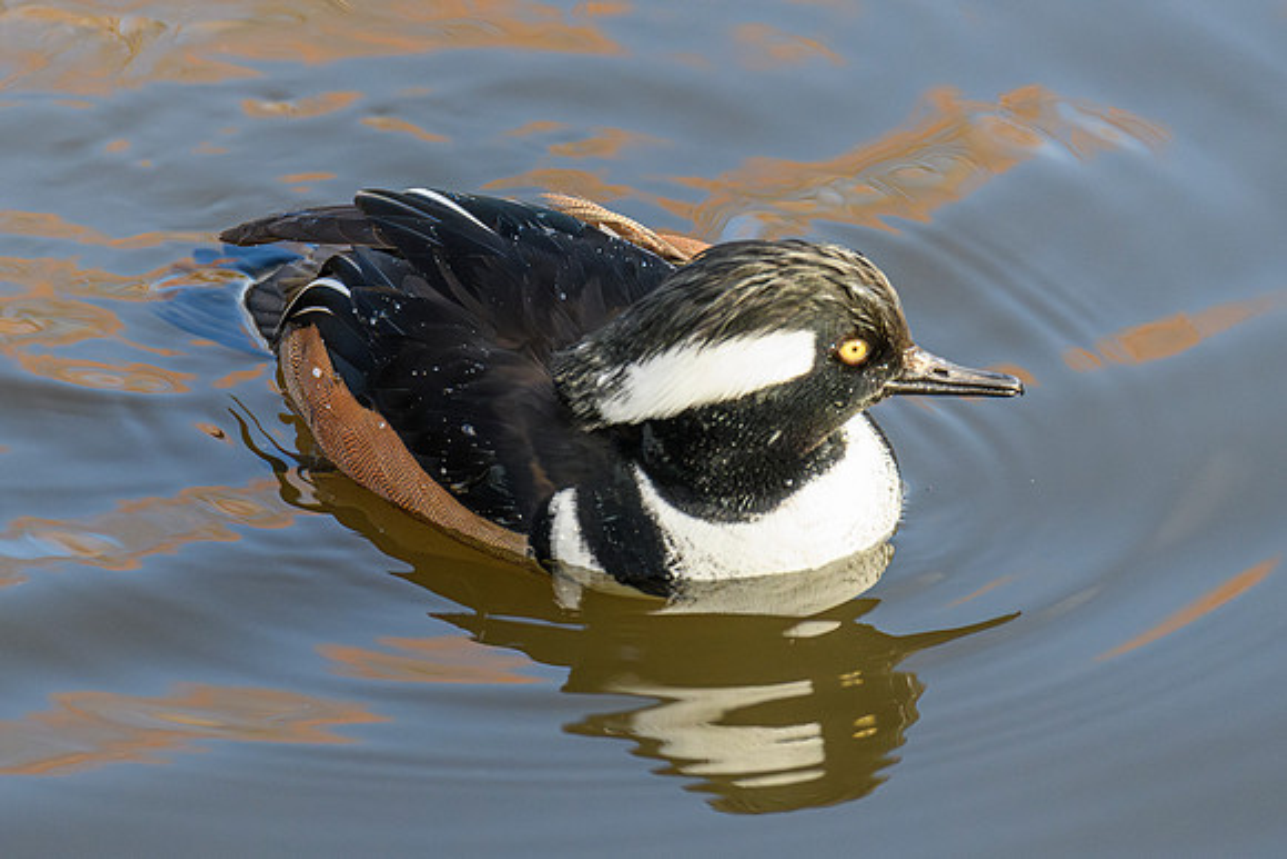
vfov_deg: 2.9
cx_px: 658
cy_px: 408
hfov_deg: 4.4
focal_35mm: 472
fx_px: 16888
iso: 4500
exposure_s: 1/1250
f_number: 8
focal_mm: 400
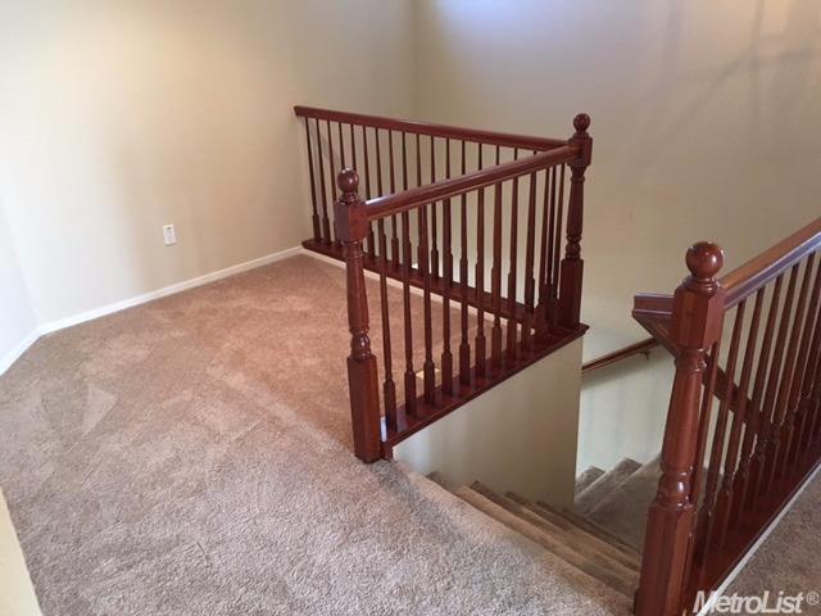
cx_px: 410
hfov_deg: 61.7
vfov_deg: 48.2
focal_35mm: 29
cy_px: 308
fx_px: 688
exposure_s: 1/24
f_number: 2.2
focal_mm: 4.15
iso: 200
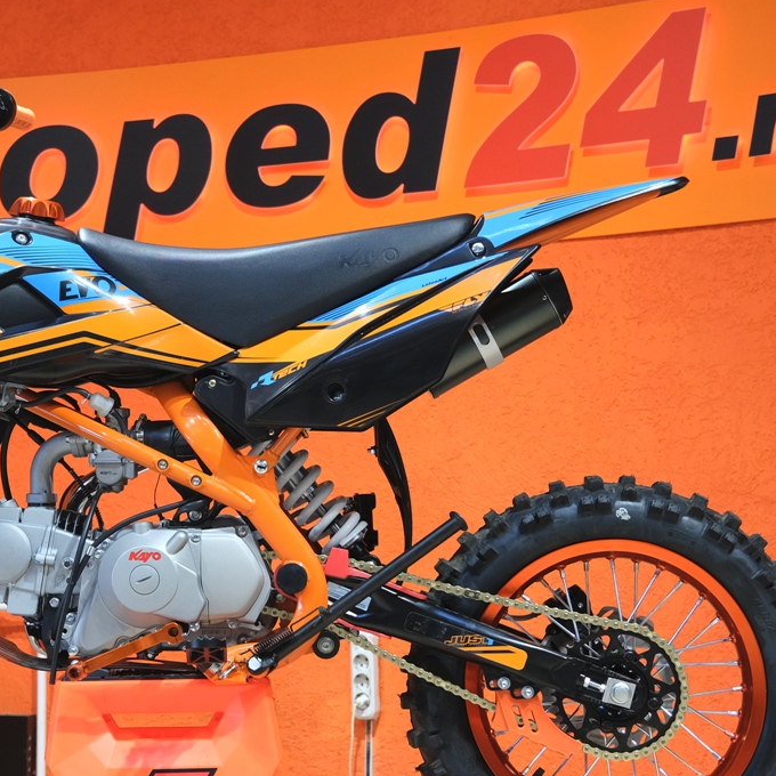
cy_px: 366
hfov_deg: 19.5
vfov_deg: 19.7
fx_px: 2232
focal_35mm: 88
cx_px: 146
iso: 1000
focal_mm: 29.2
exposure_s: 1/60
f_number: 4
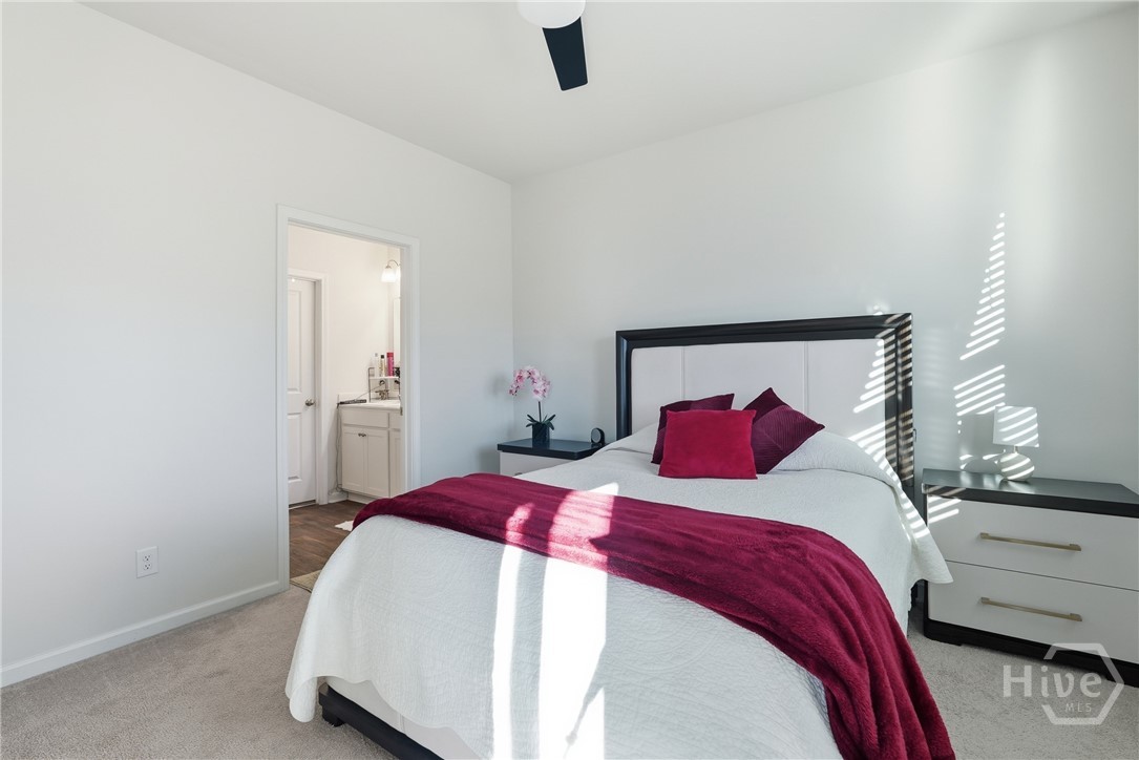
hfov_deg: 95.0
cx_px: 570
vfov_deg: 72.1
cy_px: 380
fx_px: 522
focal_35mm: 16
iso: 320
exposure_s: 1/80
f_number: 9
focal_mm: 16.5
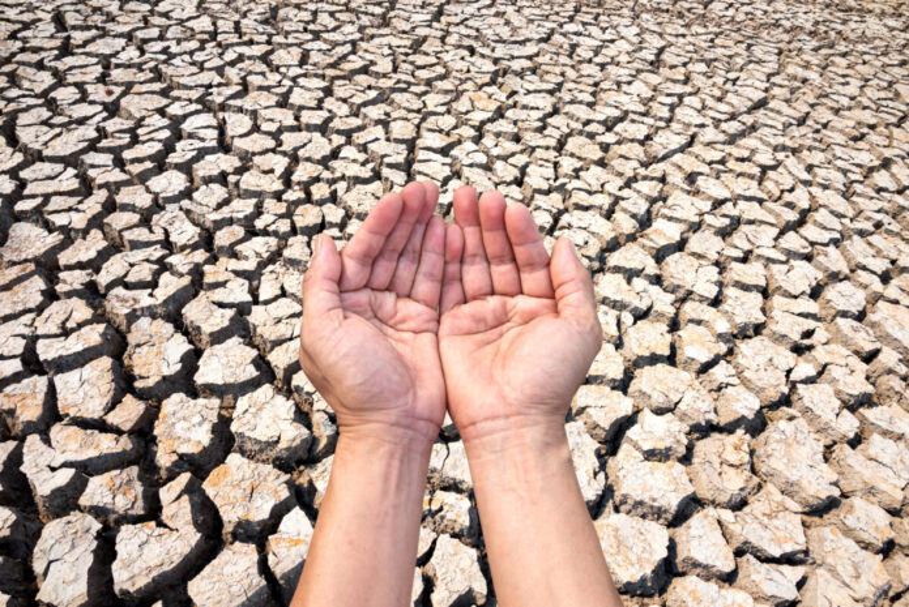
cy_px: 304
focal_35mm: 20
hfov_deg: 83.9
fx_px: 505
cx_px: 454
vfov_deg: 62.0
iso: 200
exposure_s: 1/160
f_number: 16
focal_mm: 20
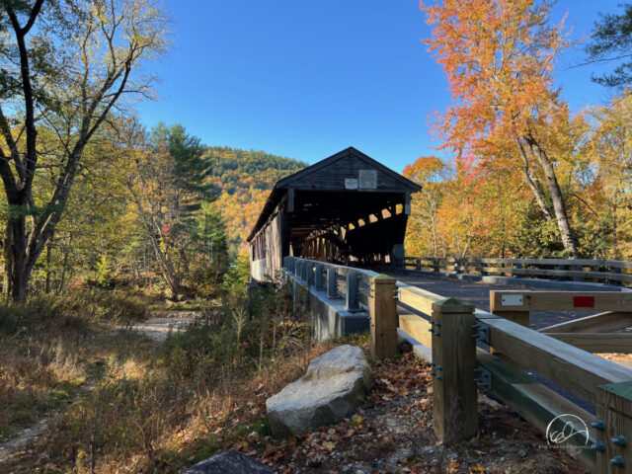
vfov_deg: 53.1
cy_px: 237
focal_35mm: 26
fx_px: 475
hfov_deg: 67.3
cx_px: 316
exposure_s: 1/1079
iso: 50
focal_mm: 5.7
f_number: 1.5
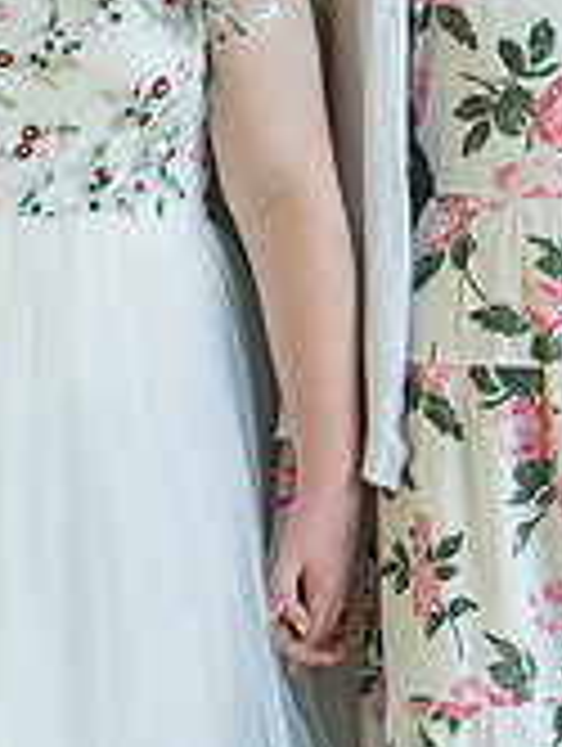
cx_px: 261
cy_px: 130
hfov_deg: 10.8
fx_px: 2980
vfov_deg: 14.2
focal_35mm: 138
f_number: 2.8
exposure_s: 1/250
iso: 400
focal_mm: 53
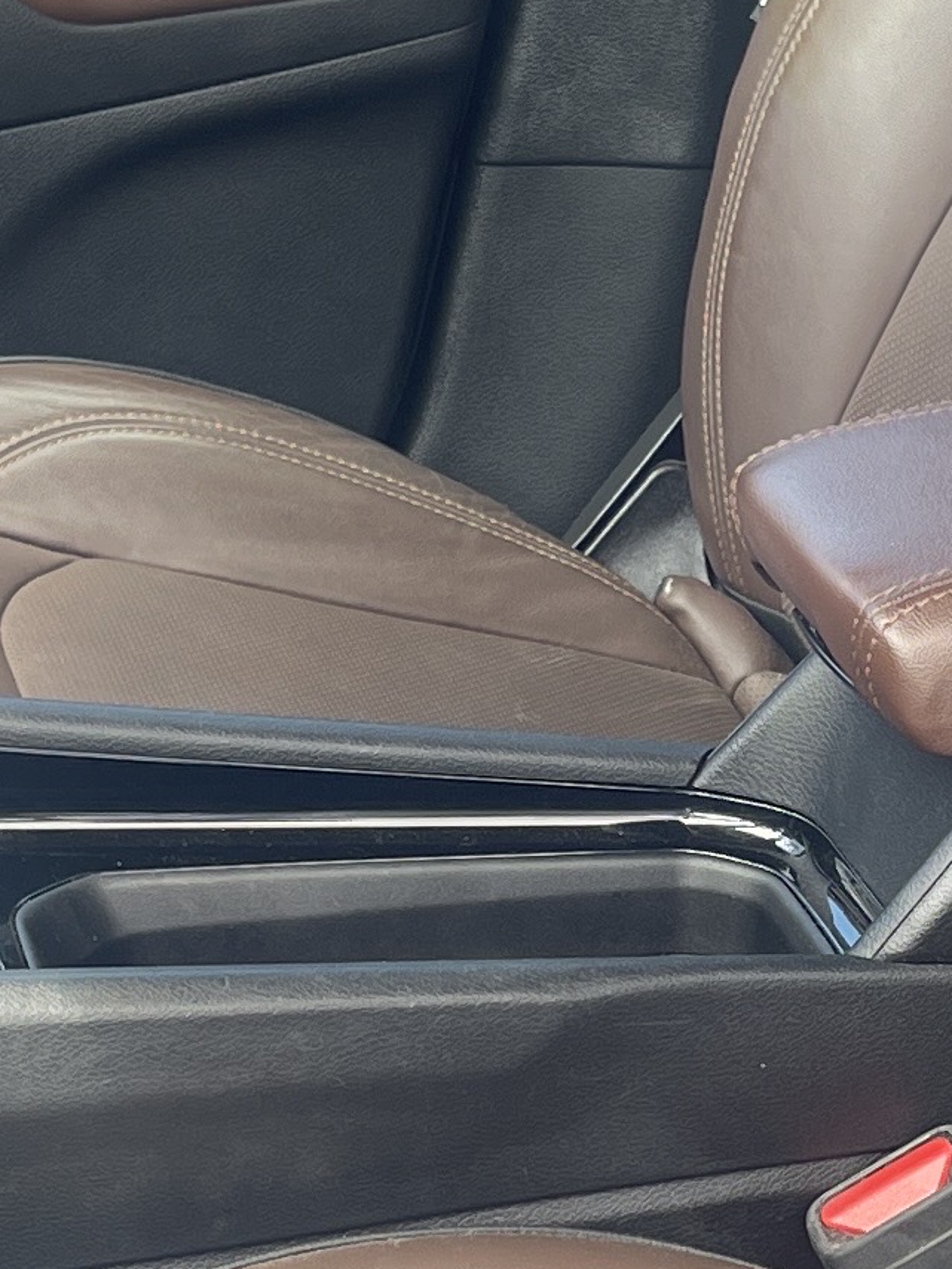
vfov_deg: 16.7
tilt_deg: -25.0
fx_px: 4325
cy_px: 776
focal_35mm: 118
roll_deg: -3.8
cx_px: 869
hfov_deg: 12.5
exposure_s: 1/122
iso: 32
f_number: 1.6
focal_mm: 5.1
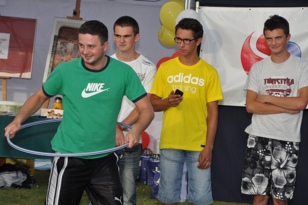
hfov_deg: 13.1
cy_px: 102
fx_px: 1346
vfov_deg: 8.7
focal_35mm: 158
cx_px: 154
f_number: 11
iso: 200
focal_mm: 105
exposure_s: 1/200
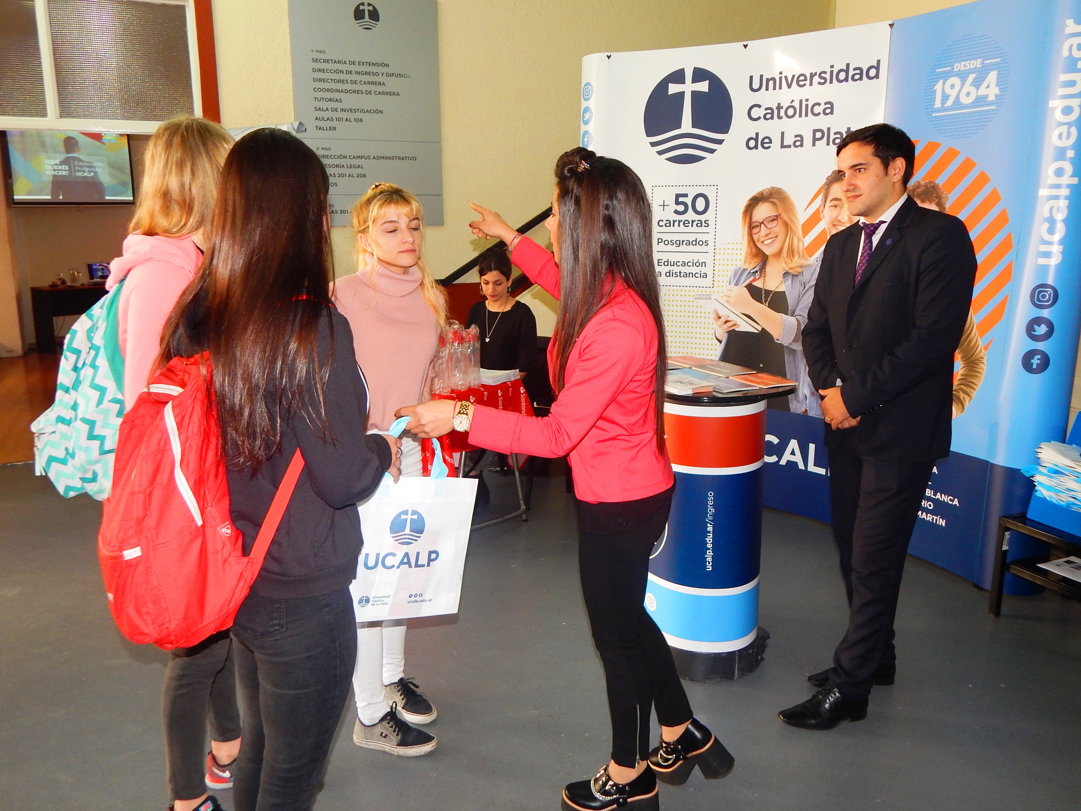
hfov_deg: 63.4
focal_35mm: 28
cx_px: 540
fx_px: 874
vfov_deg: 49.7
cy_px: 406
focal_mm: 5.1
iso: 200
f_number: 3.2
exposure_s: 1/30
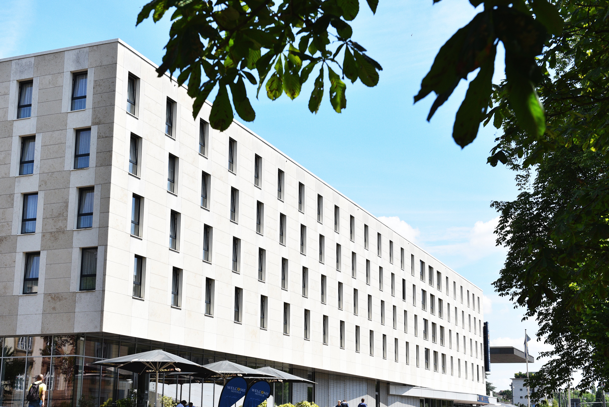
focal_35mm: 54
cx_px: 286
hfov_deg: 36.8
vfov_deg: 25.0
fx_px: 914
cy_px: 245
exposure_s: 1/800
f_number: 7.1
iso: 320
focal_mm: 44
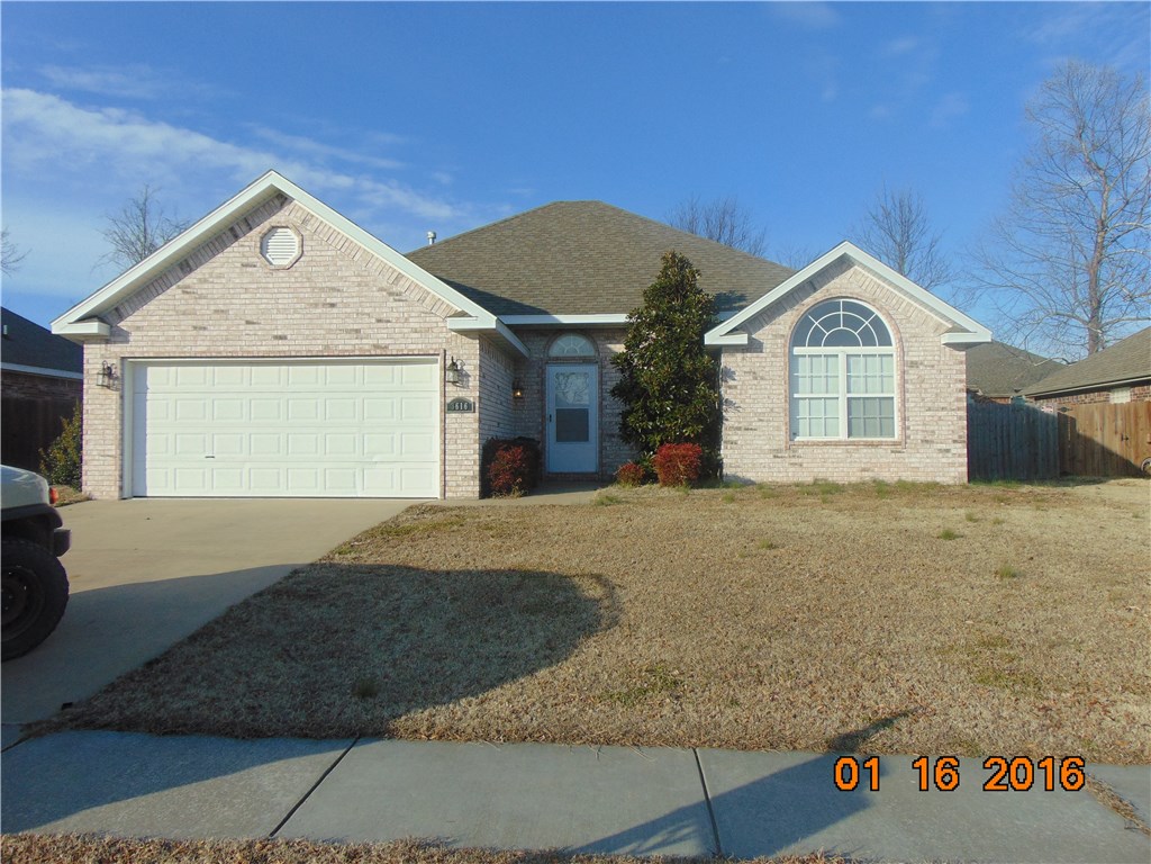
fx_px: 831
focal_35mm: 25
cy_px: 432
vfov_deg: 54.9
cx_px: 576
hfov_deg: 69.4
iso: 80
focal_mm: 4.5
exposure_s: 1/200
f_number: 7.7
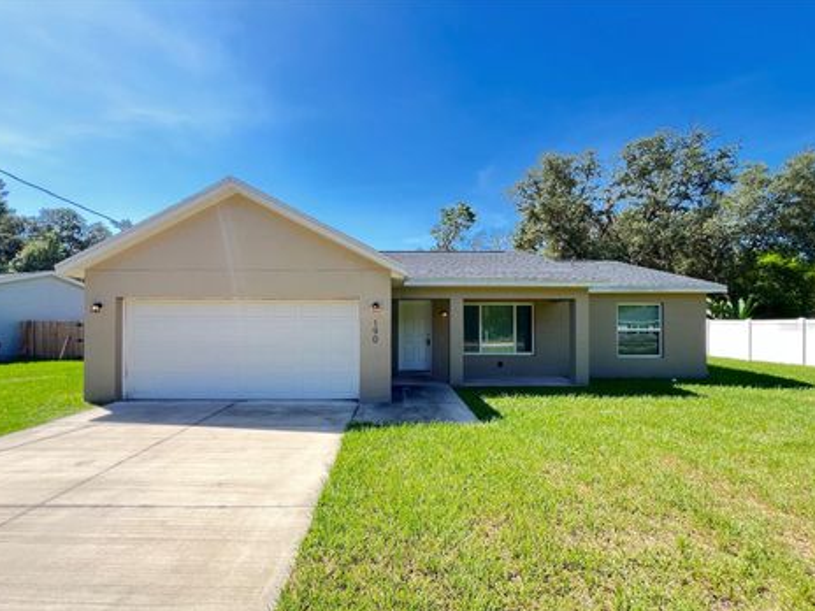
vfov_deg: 85.6
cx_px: 392
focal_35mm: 14
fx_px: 330
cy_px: 326
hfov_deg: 102.0
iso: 32
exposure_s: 1/204
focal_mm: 1.57
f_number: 1.8
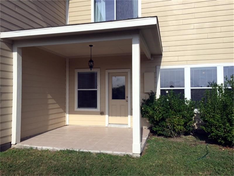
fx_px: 196
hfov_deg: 61.7
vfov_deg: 48.2
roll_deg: -0.5
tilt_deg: +1.7
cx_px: 117
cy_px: 88
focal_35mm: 29
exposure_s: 1/4950
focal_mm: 4.15
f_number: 2.2
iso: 32
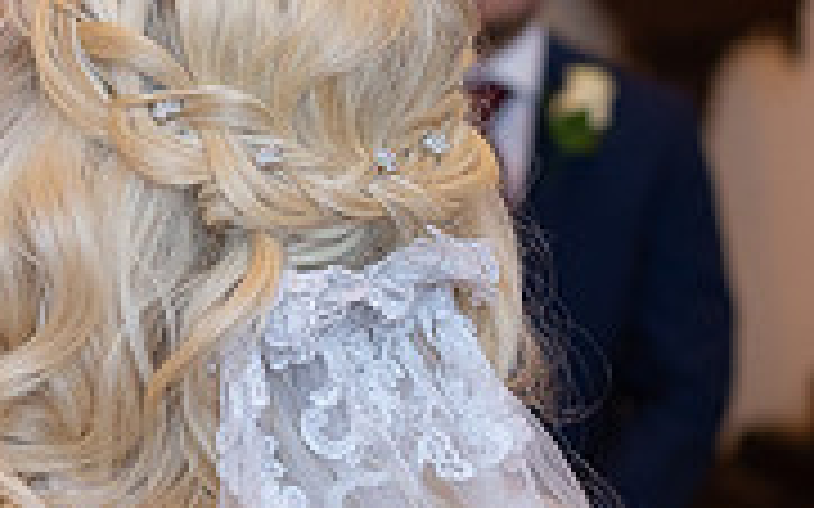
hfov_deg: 13.8
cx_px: -77
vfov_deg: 8.8
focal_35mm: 148
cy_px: 182
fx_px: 3282
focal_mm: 35
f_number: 2.8
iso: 640
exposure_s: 1/160
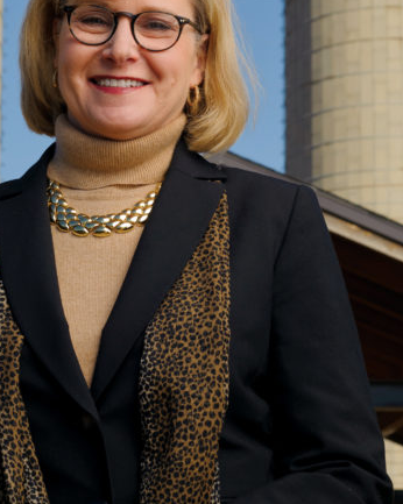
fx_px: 1656
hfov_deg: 13.8
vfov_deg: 17.3
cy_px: 339
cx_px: 111
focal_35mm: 111
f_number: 10
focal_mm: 50
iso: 200
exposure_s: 1/250
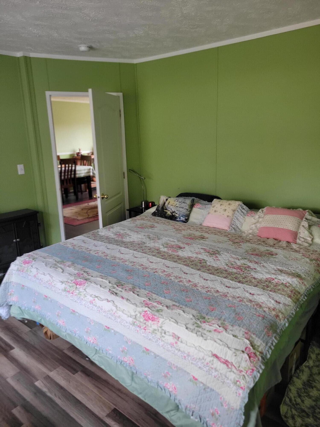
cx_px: 160
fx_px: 320
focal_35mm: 26
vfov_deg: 67.3
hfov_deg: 53.1
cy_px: 214
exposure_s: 1/60
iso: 200
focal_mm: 5.4
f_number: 1.8
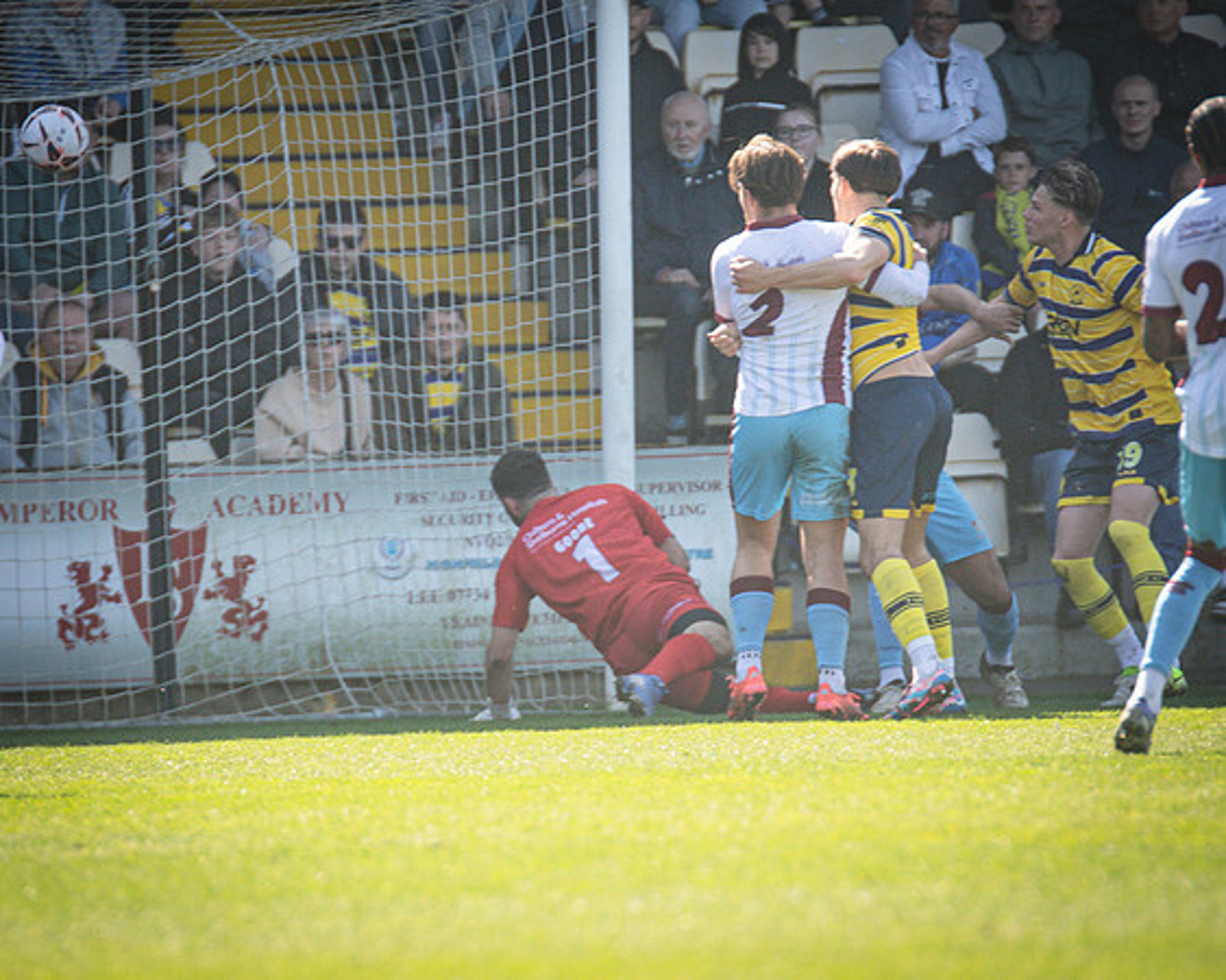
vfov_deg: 2.0
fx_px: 27880
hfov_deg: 2.5
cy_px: 511
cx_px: 514
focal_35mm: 769
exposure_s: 1/2000
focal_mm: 420
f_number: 4
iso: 800
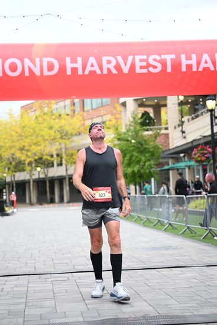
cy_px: 162
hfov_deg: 19.5
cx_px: 108
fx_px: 632
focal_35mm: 70
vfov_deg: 28.8
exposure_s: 1/2000
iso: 640
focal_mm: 70
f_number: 2.8
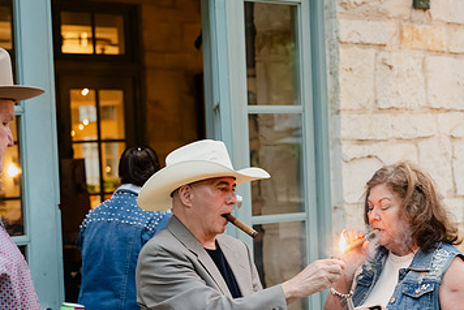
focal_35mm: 96
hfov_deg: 21.1
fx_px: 1238
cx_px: 323
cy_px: 244
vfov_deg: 14.2
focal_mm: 59
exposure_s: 1/160
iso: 3200
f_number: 3.5
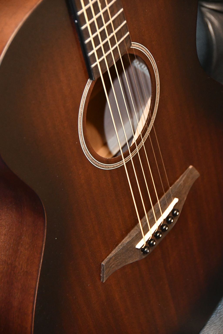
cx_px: 112
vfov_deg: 16.7
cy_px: 167
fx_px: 1143
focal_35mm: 123
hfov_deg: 11.1
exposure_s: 1/60
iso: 4500
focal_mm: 82
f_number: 5
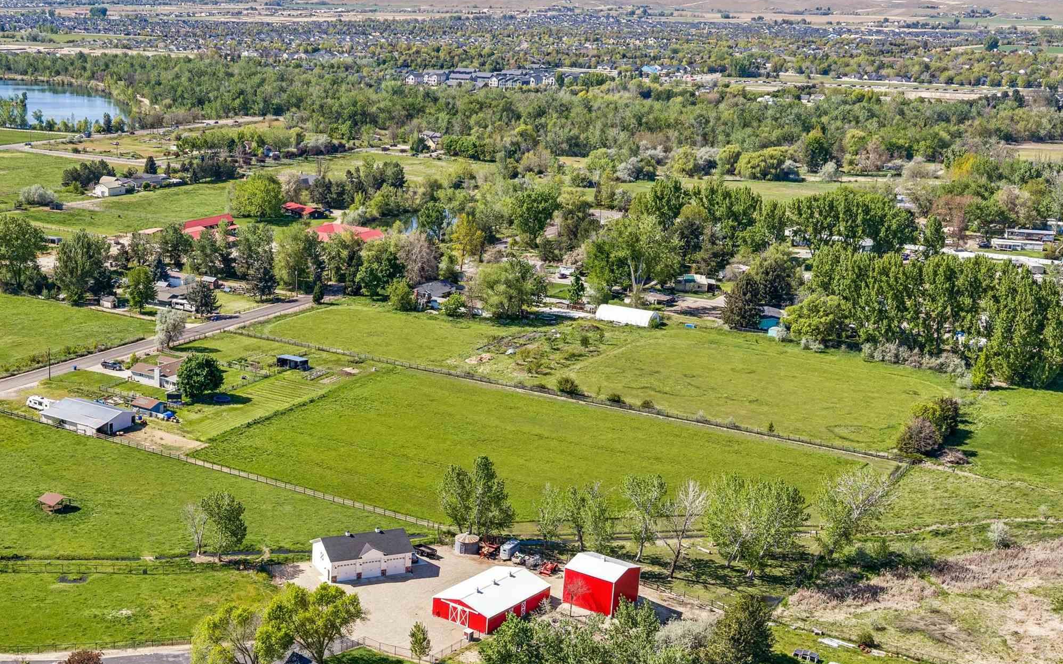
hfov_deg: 43.8
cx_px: 264
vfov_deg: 29.1
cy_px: 397
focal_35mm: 44
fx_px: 1275
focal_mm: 14.4
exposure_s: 1/120
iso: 160
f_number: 2.8
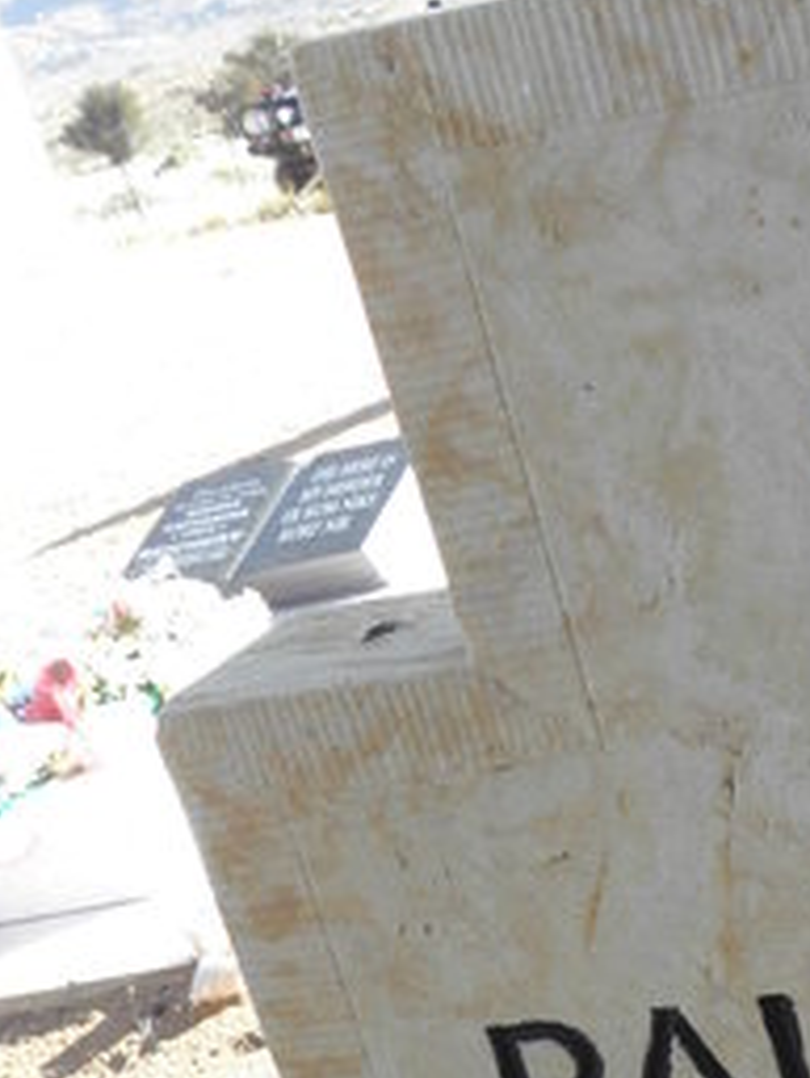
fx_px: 2525
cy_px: 1422
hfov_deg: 16.6
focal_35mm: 81
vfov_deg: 21.6
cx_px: 1217
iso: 64
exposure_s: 1/60
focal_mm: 4.6
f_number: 5.6
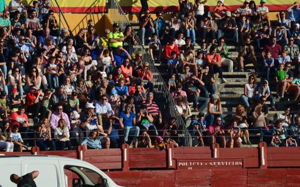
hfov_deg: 8.5
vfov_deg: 5.3
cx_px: 77
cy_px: 112
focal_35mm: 248
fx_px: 2026
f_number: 10
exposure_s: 1/250
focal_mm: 105
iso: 250
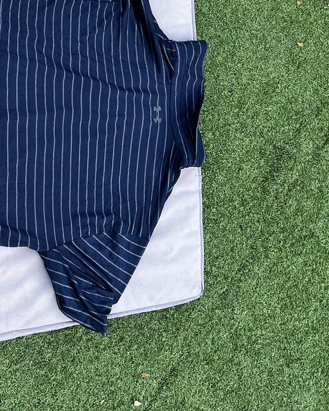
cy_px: 82
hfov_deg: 25.5
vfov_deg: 31.6
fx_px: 706
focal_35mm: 58
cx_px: 39
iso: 64
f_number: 1.5
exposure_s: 1/121
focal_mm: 5.7
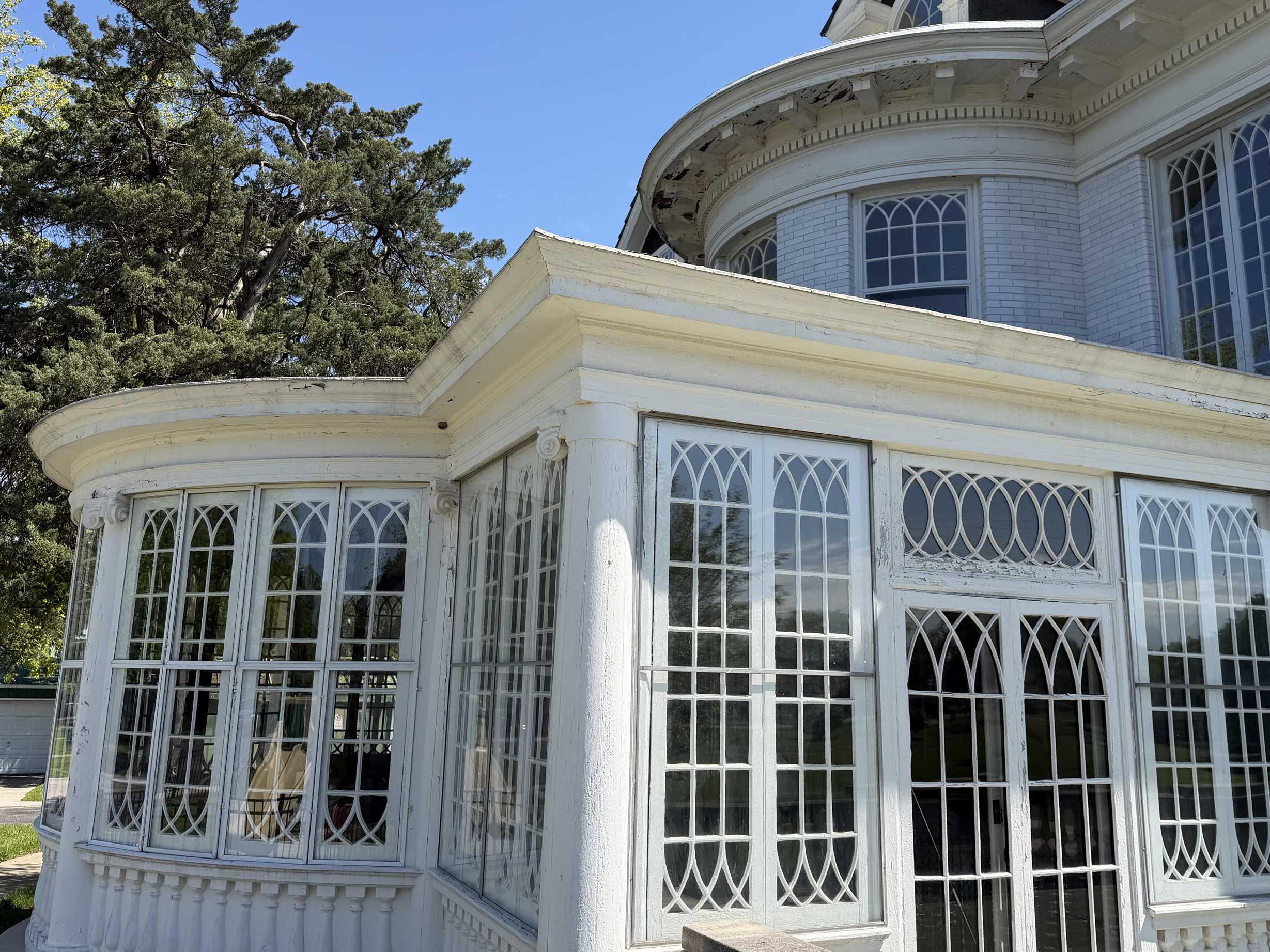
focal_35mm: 30
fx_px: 1101
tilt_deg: +11.9
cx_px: 661
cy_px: 432
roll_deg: -1.0
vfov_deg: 46.7
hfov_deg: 59.9
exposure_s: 1/3584
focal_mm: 6.76
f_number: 1.78
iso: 80
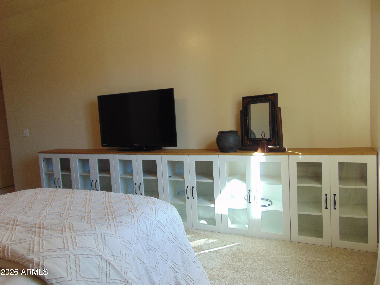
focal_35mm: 25
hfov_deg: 69.4
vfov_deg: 54.9
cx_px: 190
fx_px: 274
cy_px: 142
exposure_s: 1/30
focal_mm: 4.5
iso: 80
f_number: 3
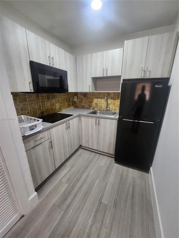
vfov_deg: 106.2
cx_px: 90
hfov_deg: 89.9
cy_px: 119
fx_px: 90
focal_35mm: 13
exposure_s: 1/40
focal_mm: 1.7
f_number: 2.2
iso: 400
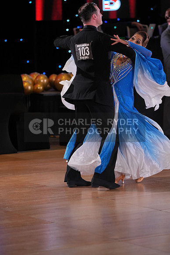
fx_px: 1225
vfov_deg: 11.9
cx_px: 85
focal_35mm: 173
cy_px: 128
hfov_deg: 7.9
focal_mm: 173
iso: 1600
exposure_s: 1/500
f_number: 4
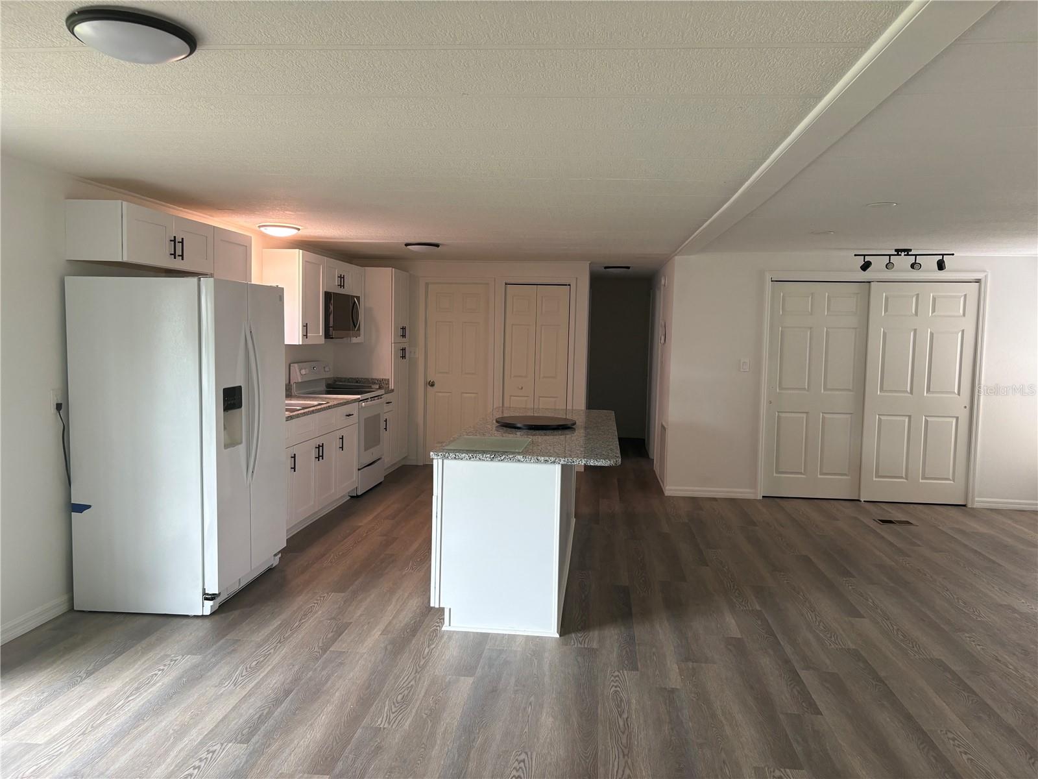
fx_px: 780
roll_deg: -0.9
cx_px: 519
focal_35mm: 26
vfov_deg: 53.1
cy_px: 390
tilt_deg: -3.8
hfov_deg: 67.3
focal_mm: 5.96
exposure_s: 1/60
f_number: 1.6
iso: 100
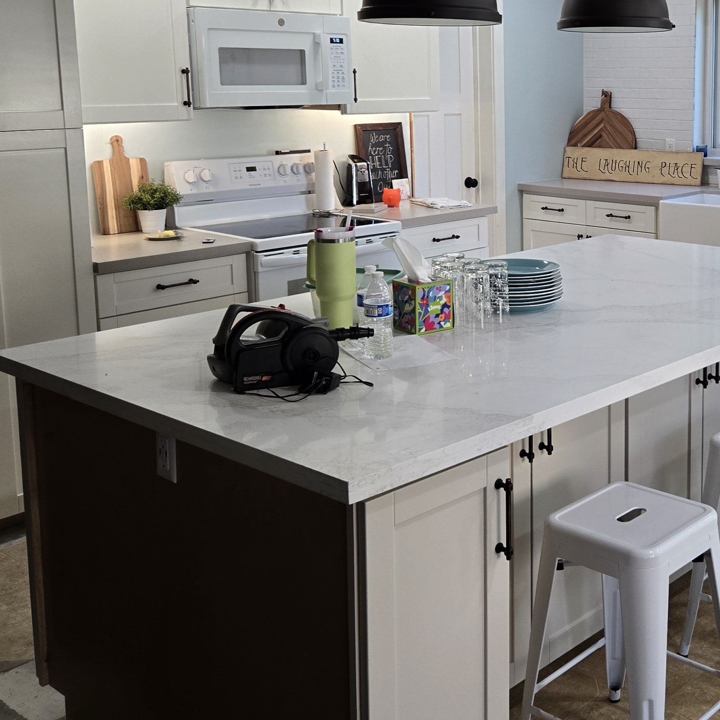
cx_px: 589
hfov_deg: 36.1
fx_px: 1059
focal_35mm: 45
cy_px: 209
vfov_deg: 36.9
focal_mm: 5.4
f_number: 1.8
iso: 125
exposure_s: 1/120
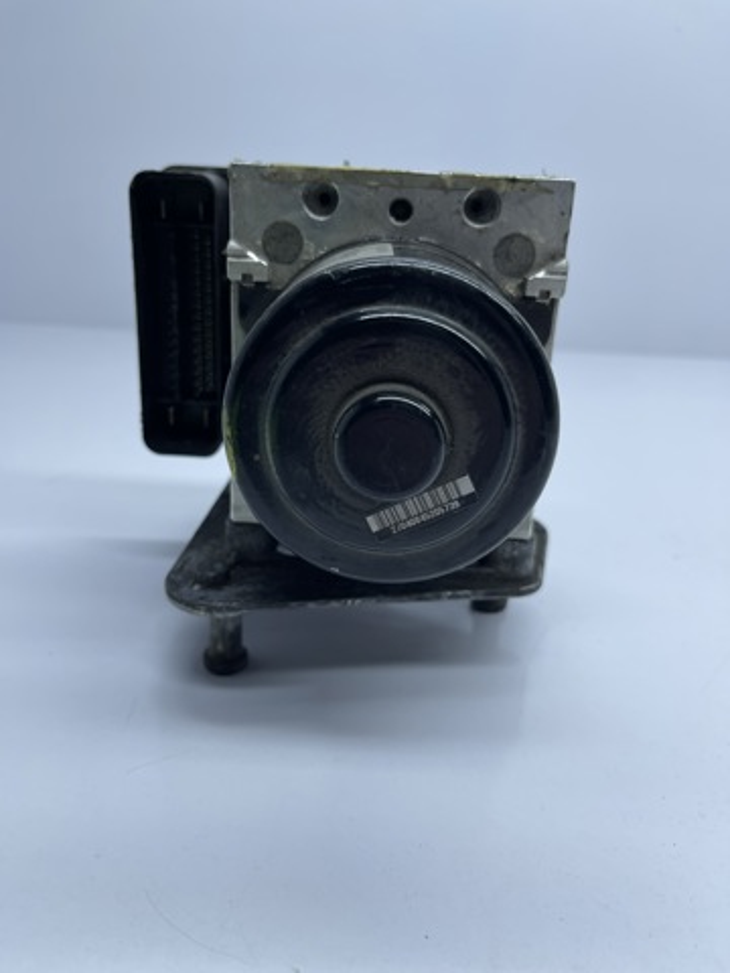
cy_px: 486
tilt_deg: -22.0
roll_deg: -3.0
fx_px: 703
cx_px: 365
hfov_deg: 54.9
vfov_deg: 69.4
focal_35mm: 25
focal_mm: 5.1
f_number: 1.6
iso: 32
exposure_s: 1/887
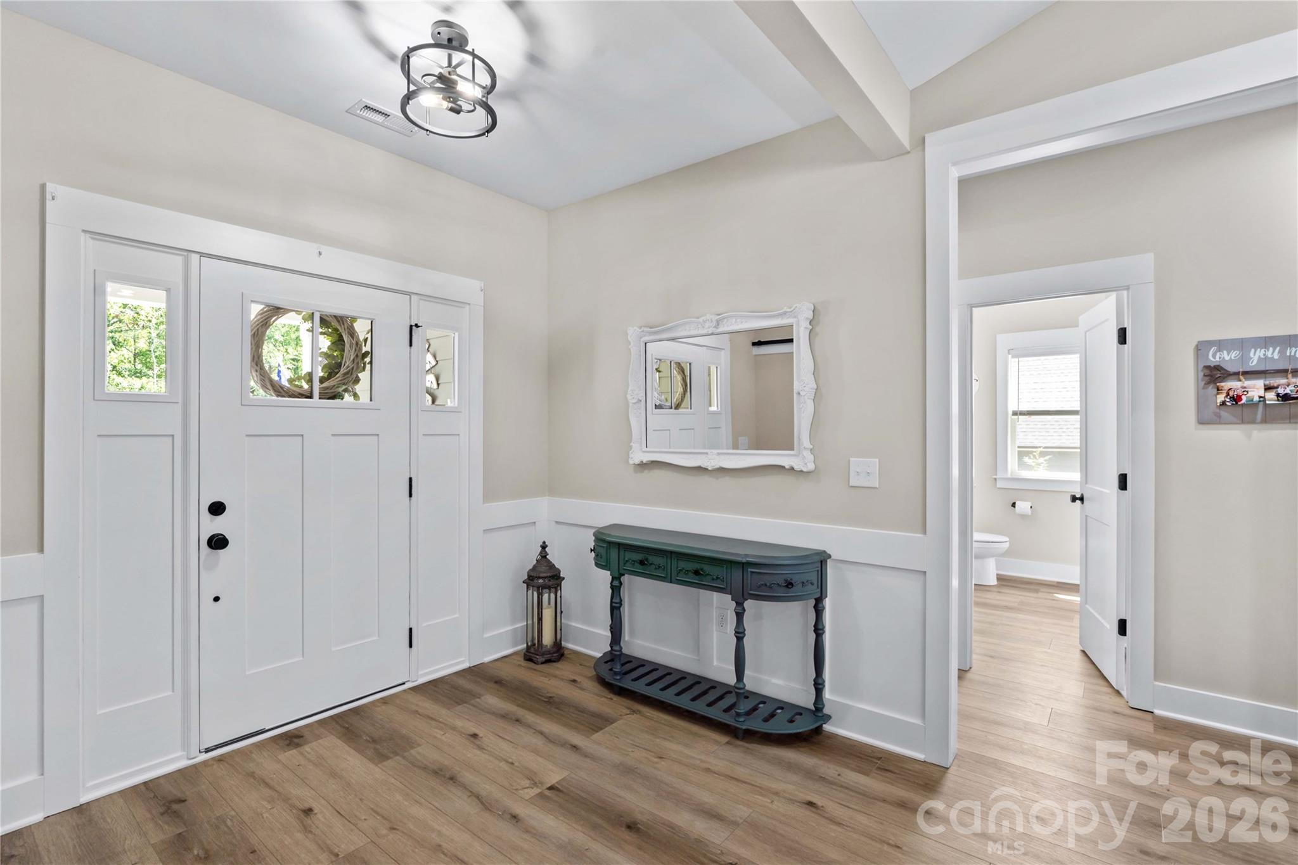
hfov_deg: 96.7
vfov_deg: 73.7
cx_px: 649
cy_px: 432
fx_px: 577
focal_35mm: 16
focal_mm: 16
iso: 100
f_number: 8
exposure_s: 1/8
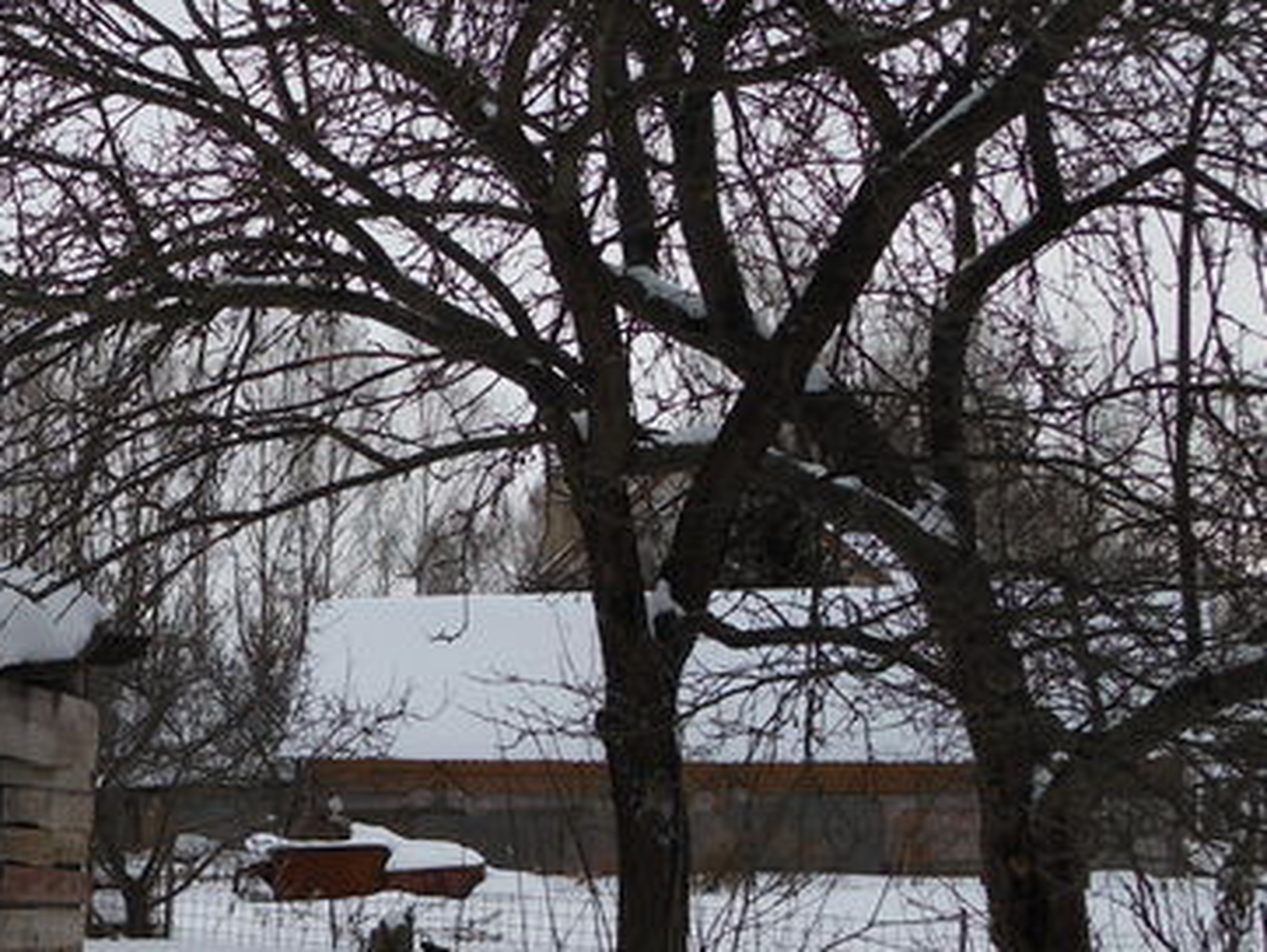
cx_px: -66
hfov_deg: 22.7
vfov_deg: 18.0
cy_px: 625
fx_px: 3003
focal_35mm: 82
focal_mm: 6
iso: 80
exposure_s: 1/320
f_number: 3.5
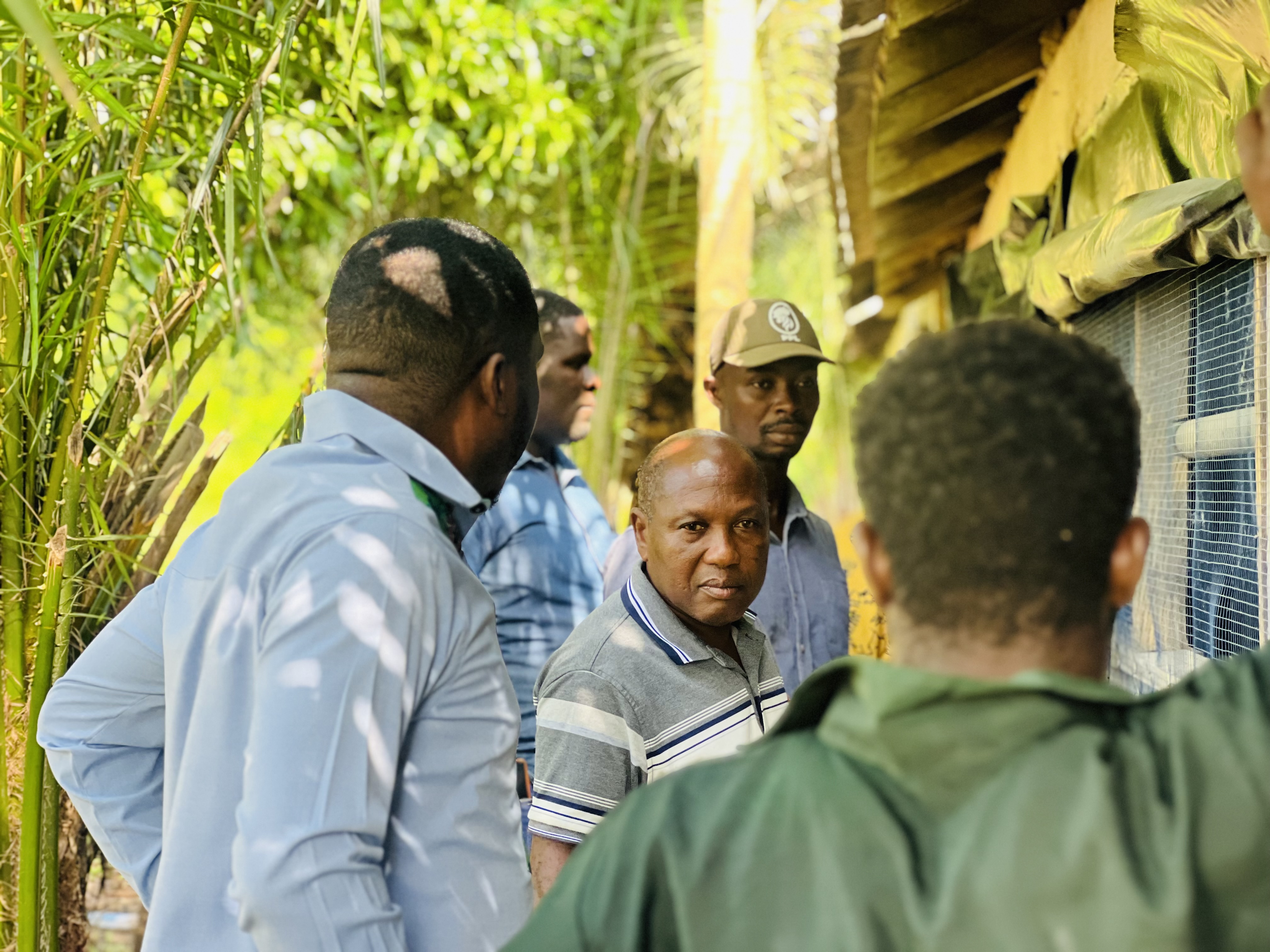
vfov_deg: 19.1
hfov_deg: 25.3
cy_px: 476
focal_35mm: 77
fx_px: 2825
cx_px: 635
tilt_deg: +0.5
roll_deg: +0.7
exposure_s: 1/119
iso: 250
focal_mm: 9
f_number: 2.8
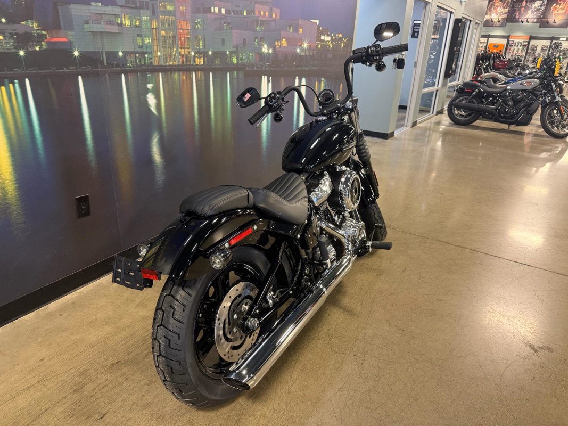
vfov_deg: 56.8
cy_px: 213
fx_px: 394
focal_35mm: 24
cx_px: 284
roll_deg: -3.2
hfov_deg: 71.6
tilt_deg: -22.6
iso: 320
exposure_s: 1/60
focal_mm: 6.76
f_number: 1.78
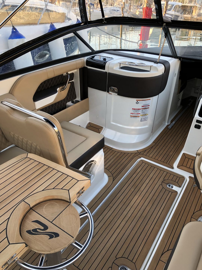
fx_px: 218
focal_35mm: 28
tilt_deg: -30.1
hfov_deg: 49.7
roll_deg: -0.2
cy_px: 135
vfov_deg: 63.4
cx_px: 101
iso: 40
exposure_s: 1/120
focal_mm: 4
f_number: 1.8
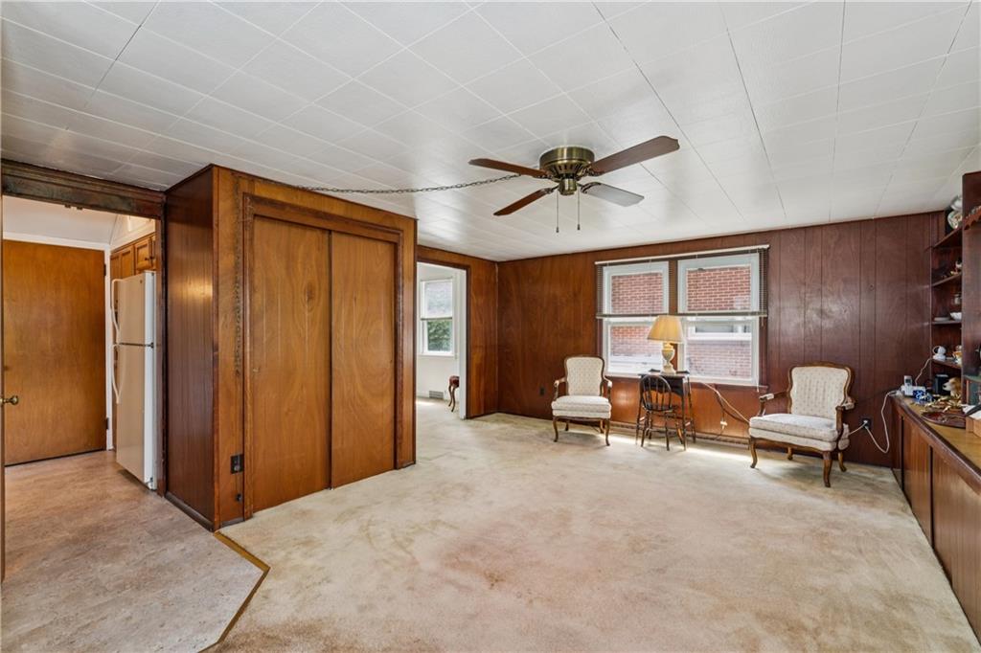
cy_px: 326
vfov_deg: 73.4
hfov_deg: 96.4
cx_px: 490
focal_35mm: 16
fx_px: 439
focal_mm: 16.1
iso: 400
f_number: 13
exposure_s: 1/4
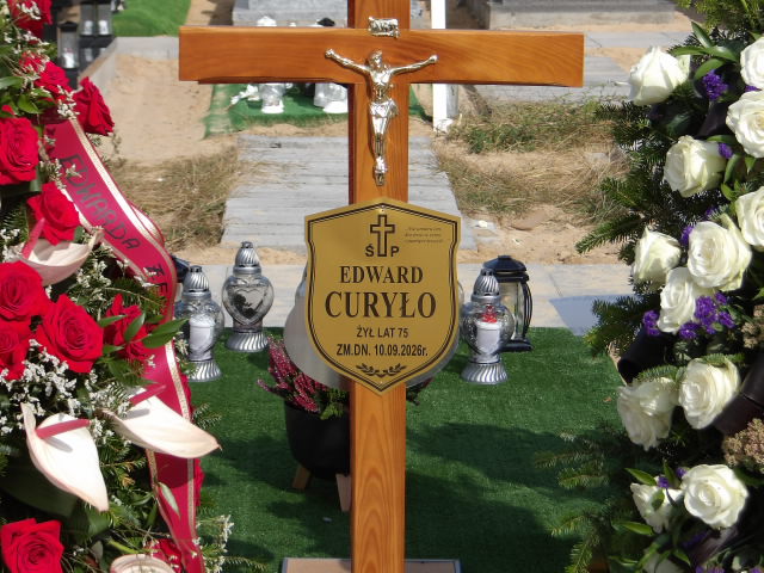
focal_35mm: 108
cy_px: 286
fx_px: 2384
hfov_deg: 18.2
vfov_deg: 13.7
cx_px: 382
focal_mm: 19.6
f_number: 6.6
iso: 100
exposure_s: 1/438
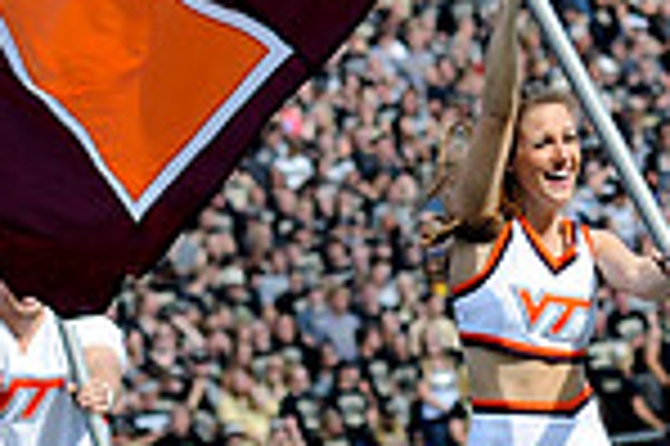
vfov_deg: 4.7
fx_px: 5428
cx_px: 207
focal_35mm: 292
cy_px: 196
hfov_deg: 7.1
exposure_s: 1/2000
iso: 320
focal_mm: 75
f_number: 3.2
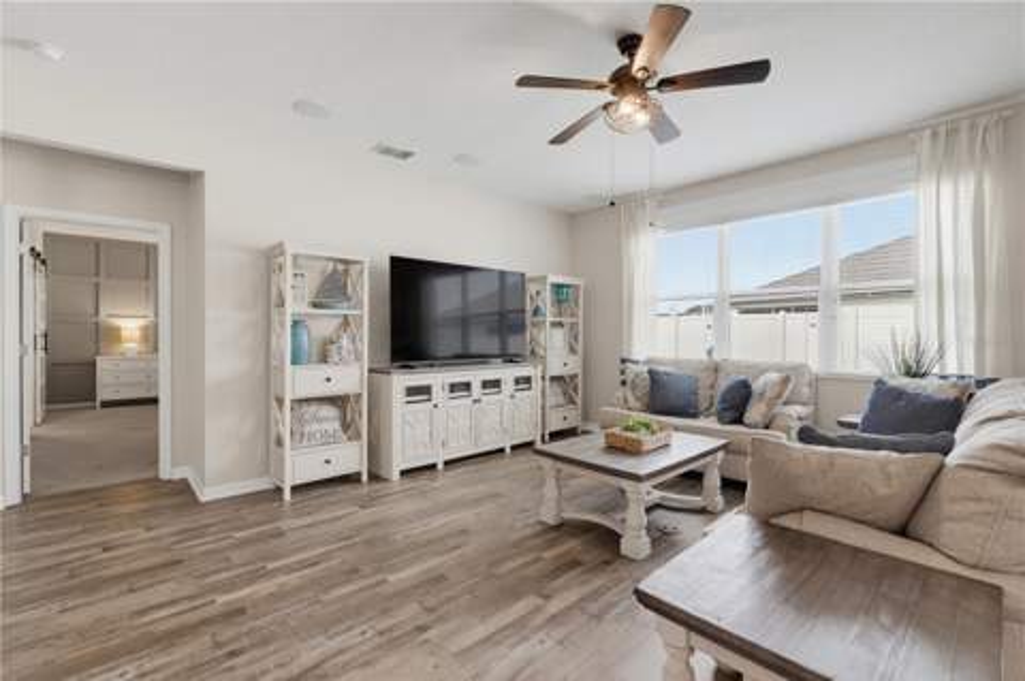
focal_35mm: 16
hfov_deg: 95.0
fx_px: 469
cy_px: 340
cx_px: 512
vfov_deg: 71.9
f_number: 13
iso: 1600
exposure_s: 1/6
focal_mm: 16.5
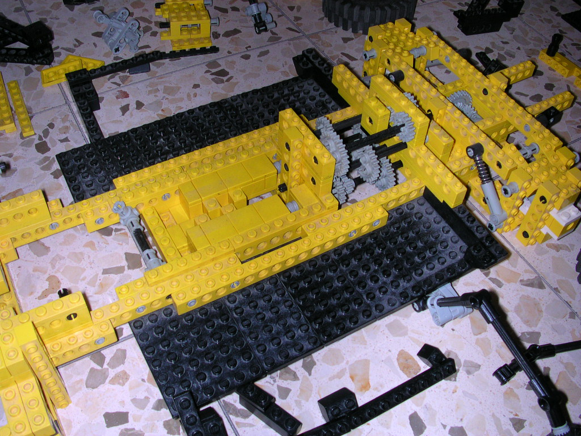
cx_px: 290
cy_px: 218
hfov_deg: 50.1
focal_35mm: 37
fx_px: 621
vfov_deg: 38.7
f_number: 4.5
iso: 100
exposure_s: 1/60
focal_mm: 5.6
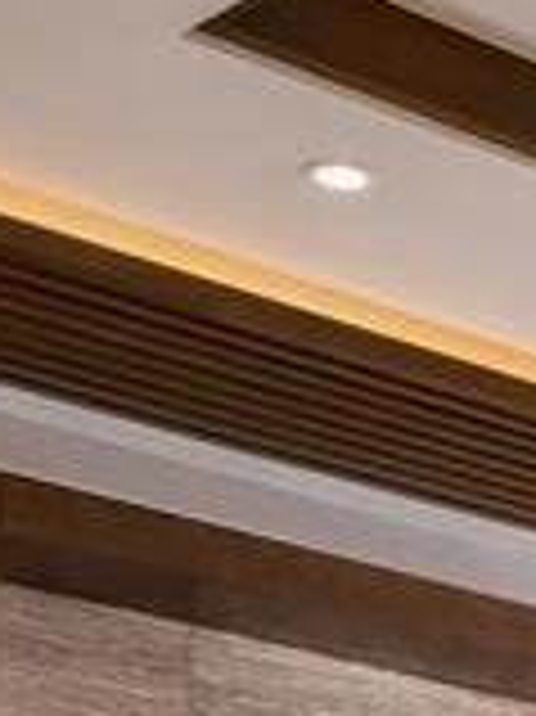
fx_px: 3204
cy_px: 1608
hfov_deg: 9.0
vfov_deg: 11.1
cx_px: 1054
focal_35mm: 155
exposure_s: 1/4
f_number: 11
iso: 200
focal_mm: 30.3
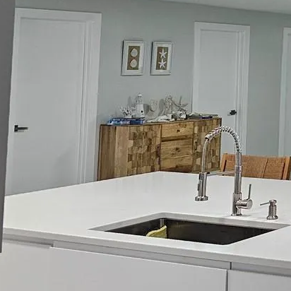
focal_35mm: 79
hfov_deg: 17.8
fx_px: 751
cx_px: 516
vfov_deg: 21.2
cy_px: 8
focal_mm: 6.3
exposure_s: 1/120
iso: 200
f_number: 1.7
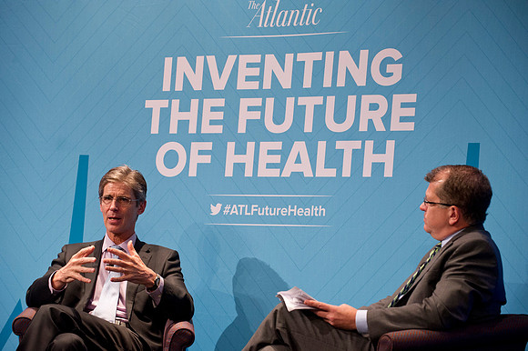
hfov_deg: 16.4
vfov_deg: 11.0
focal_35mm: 125
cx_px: 264
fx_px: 1832
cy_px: 176
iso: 2500
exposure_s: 1/125
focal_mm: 125
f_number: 4
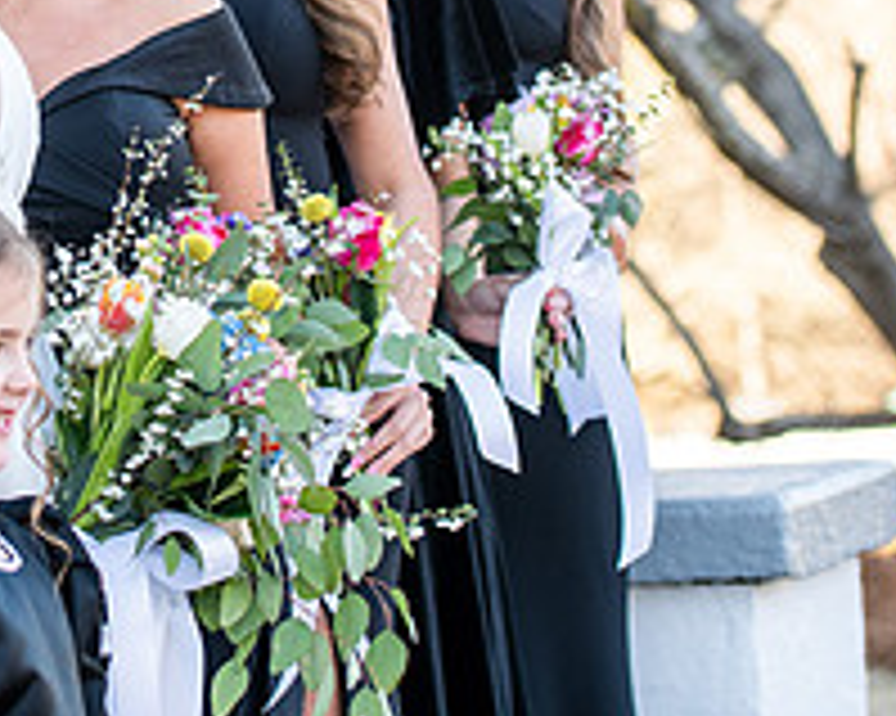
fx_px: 5089
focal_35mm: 192
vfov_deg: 8.0
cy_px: -137
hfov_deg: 9.9
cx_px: -108
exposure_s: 1/250
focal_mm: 70
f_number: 3.5
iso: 200
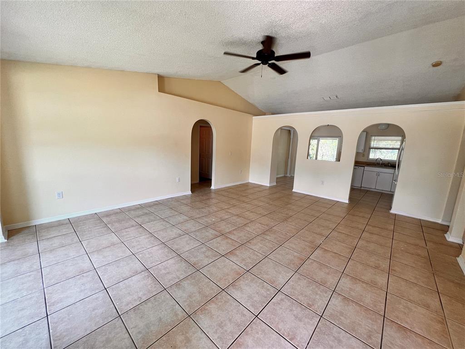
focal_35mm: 13
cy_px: 174
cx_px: 232
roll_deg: -2.4
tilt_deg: -10.4
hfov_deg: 106.2
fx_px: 175
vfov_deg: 89.9
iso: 125
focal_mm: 1.57
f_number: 1.8
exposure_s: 1/120
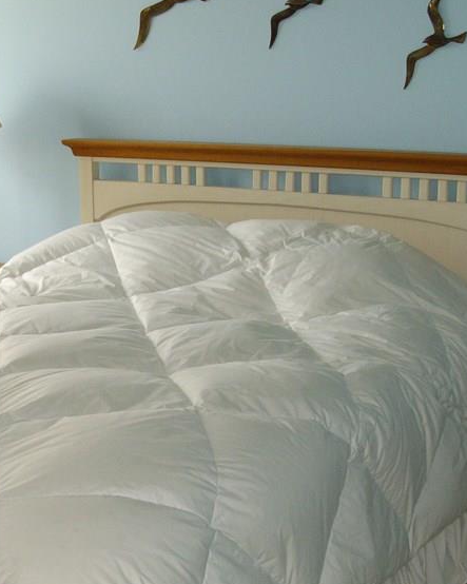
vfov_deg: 29.1
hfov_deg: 23.4
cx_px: 174
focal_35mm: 65
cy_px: 296
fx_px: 1123
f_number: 2.7
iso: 160
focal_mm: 6
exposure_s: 1/200
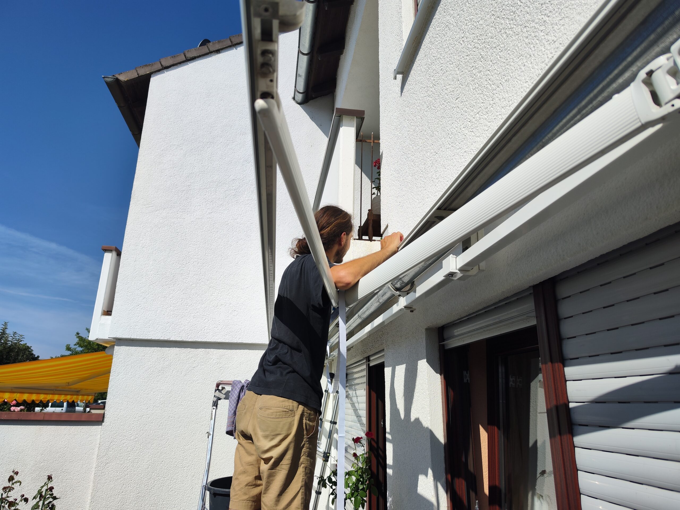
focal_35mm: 23
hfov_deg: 73.9
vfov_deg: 58.9
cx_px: 340
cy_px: 255
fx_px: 452
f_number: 1.69
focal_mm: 7.01
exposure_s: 1/1623
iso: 50
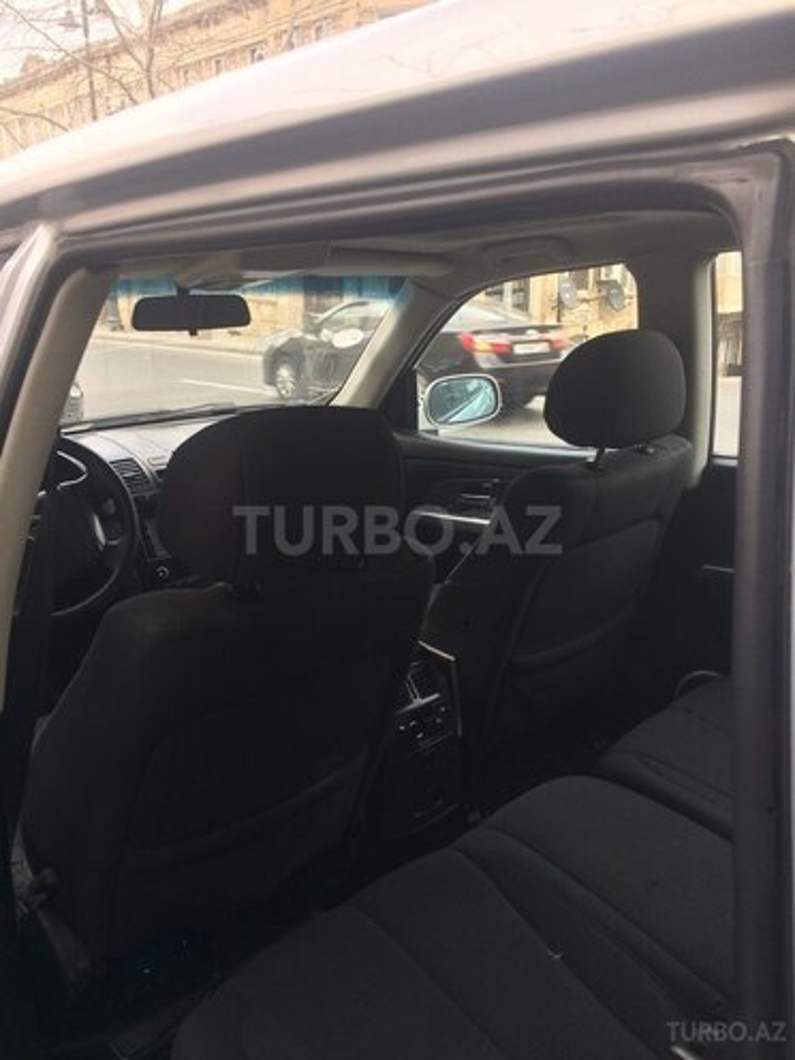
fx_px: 888
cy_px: 530
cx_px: 398
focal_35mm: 29
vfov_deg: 61.7
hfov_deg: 48.2
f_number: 2.2
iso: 64
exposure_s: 1/100
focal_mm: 4.15
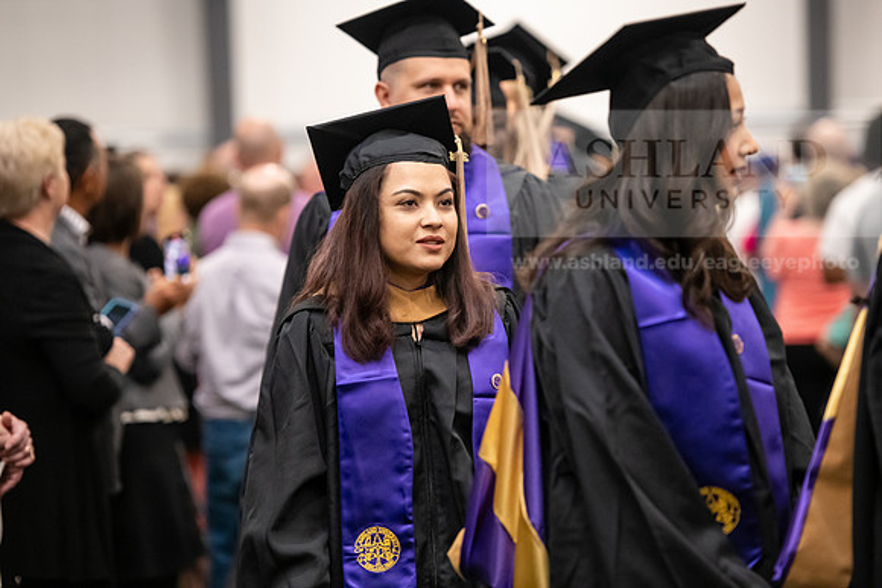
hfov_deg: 13.2
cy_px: 294
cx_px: 441
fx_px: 3798
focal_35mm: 155
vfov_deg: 8.9
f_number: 3.2
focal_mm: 155
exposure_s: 1/200
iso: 3200
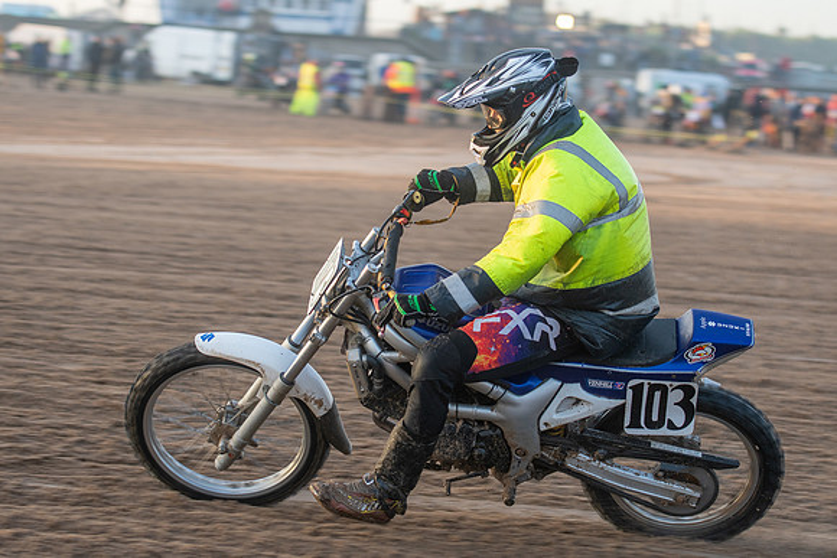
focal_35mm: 105
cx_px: 418
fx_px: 2442
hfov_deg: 19.5
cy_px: 279
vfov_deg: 13.0
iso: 200
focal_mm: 70
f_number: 2.8
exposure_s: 1/400
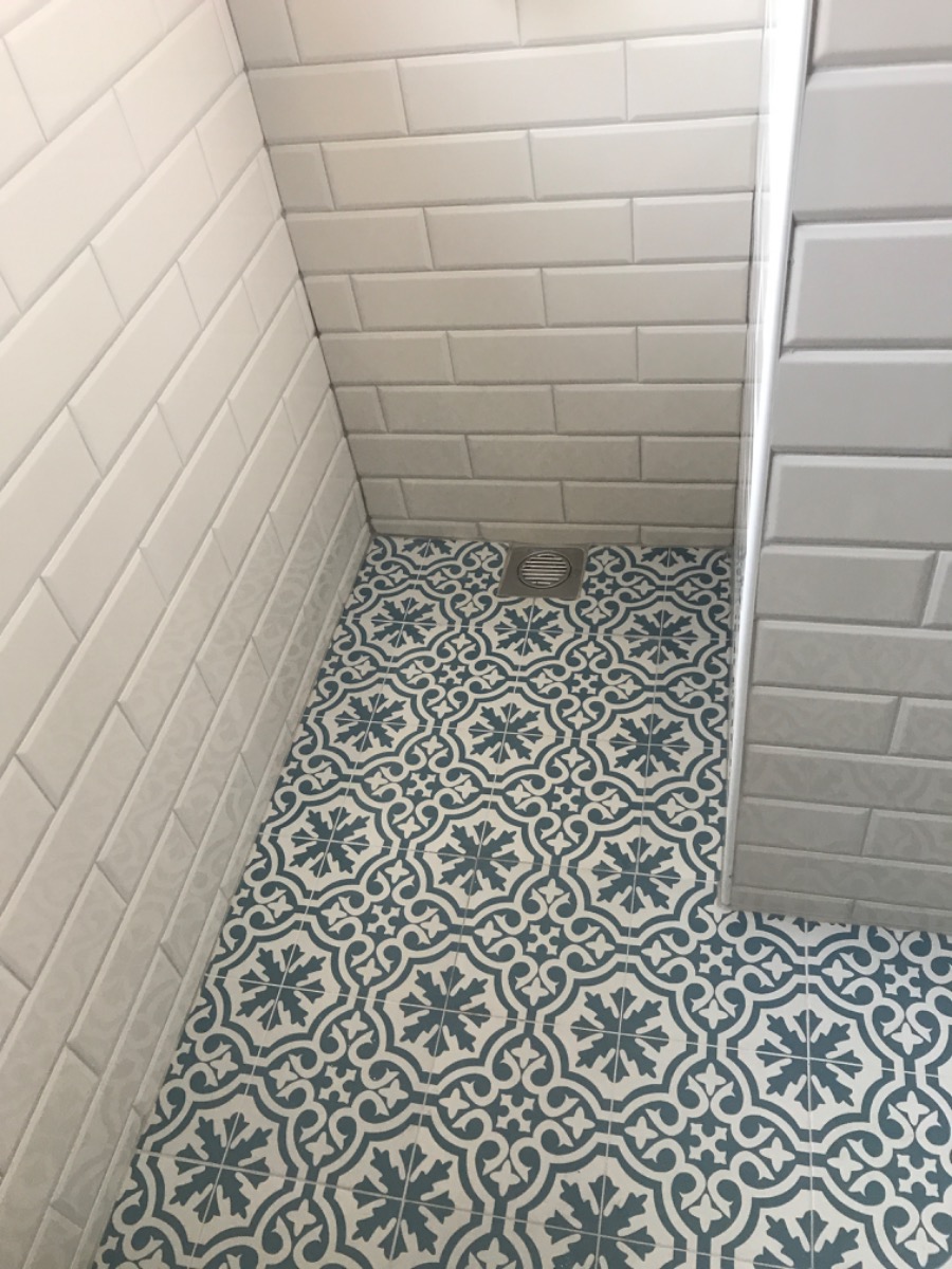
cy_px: 634
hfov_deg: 49.7
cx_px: 476
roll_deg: +10.6
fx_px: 1027
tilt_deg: -44.7
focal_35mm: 28
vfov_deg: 63.4
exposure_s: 1/33
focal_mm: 3.99
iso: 40
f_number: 1.8
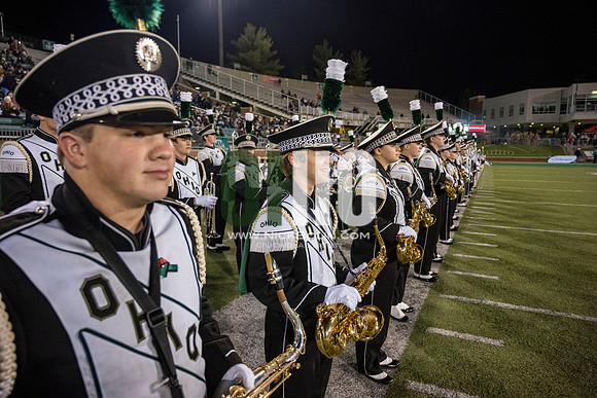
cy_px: 199
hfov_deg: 73.7
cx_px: 298
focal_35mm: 24
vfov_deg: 53.2
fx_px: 398
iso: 2000
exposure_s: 1/500
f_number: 4
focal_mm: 24
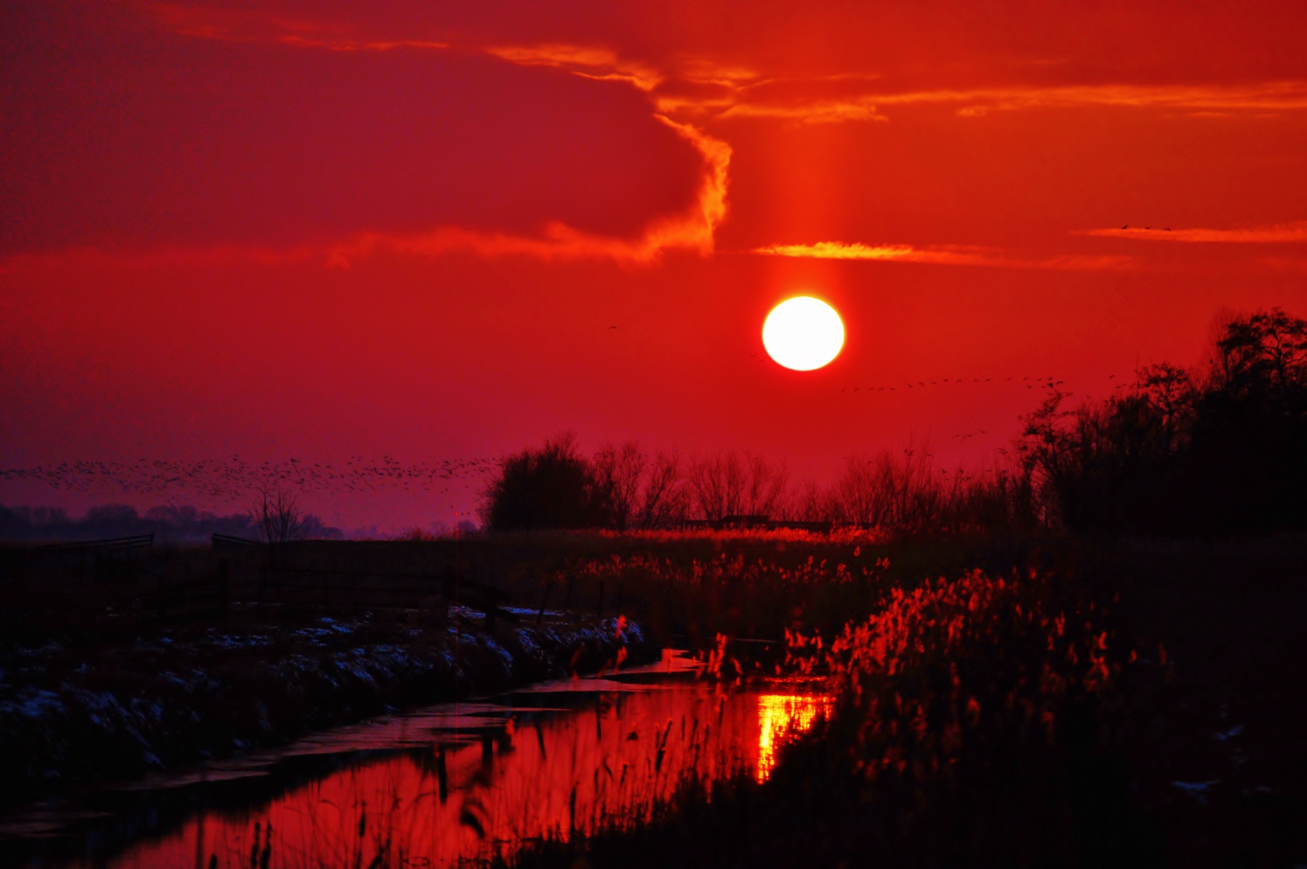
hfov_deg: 9.5
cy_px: 434
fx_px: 7889
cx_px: 654
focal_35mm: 218
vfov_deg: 6.3
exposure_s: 1/1600
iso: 400
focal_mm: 145
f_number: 5.3
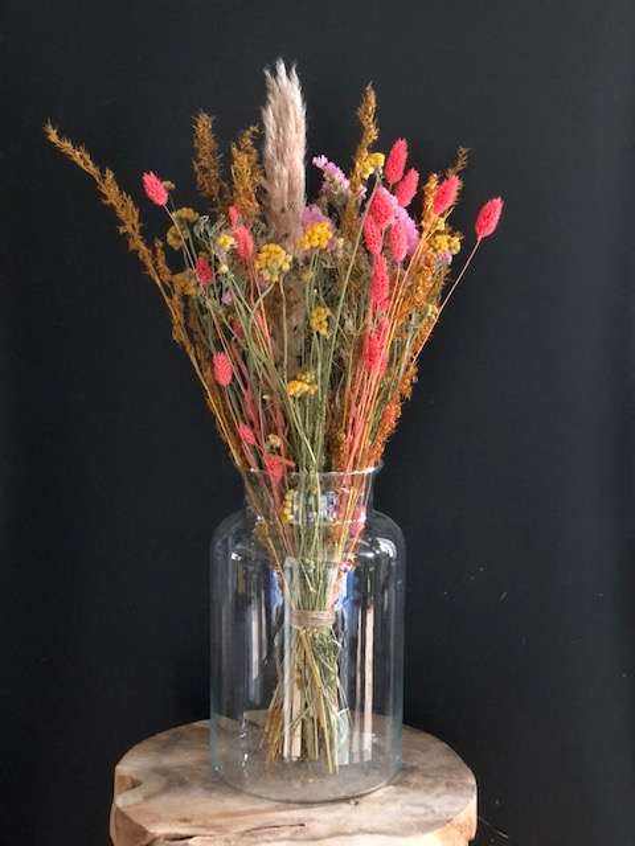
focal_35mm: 52
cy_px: 423
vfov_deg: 36.8
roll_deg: -0.5
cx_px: 318
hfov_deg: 28.0
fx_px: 1272
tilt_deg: -7.0
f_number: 2.4
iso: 250
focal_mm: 6
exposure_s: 1/8
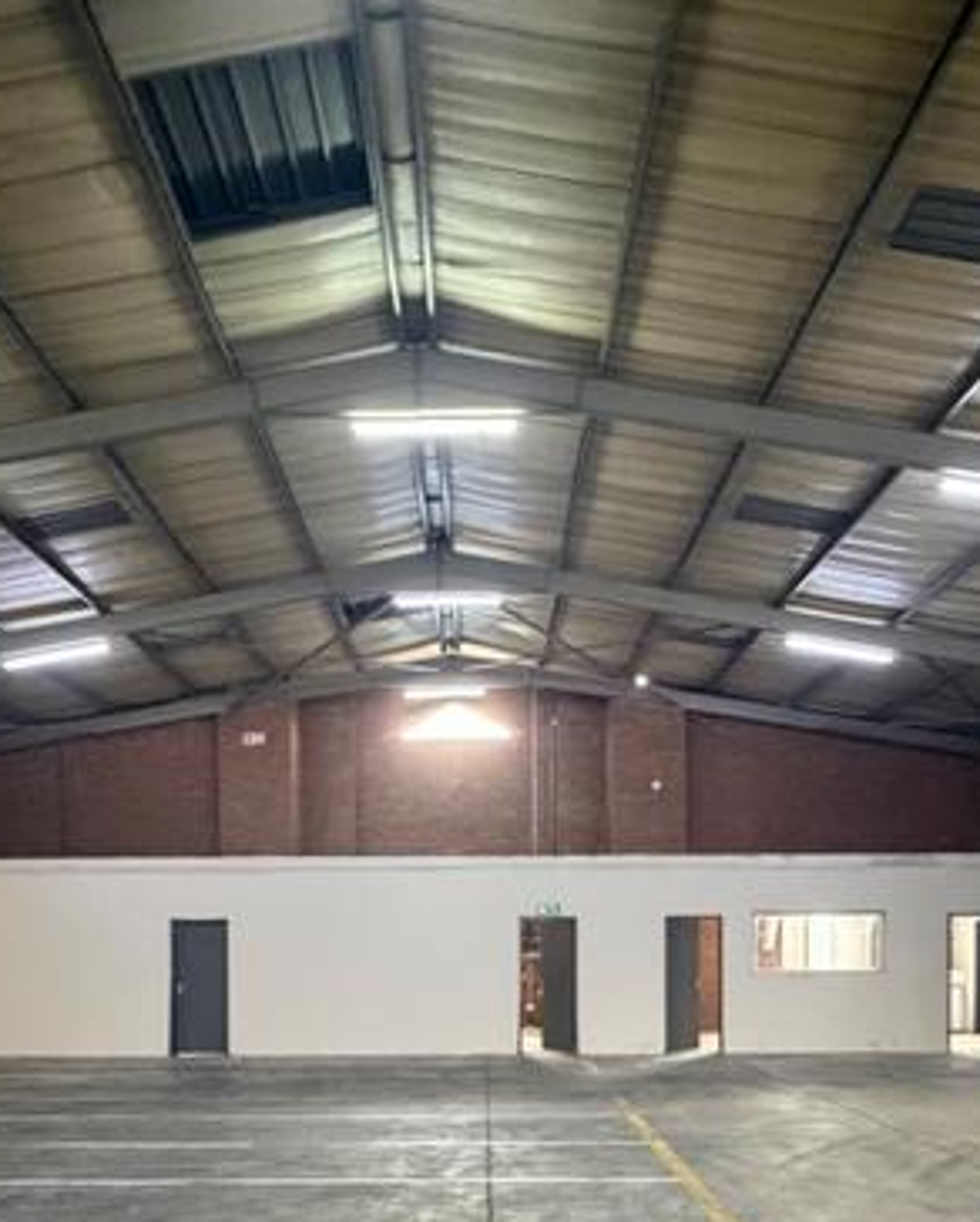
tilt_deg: -0.5
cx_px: 490
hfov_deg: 48.6
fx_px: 1086
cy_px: 980
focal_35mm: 30
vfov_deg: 54.6
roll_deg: +1.6
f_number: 2.2
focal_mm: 2.22
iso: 1000
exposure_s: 1/50
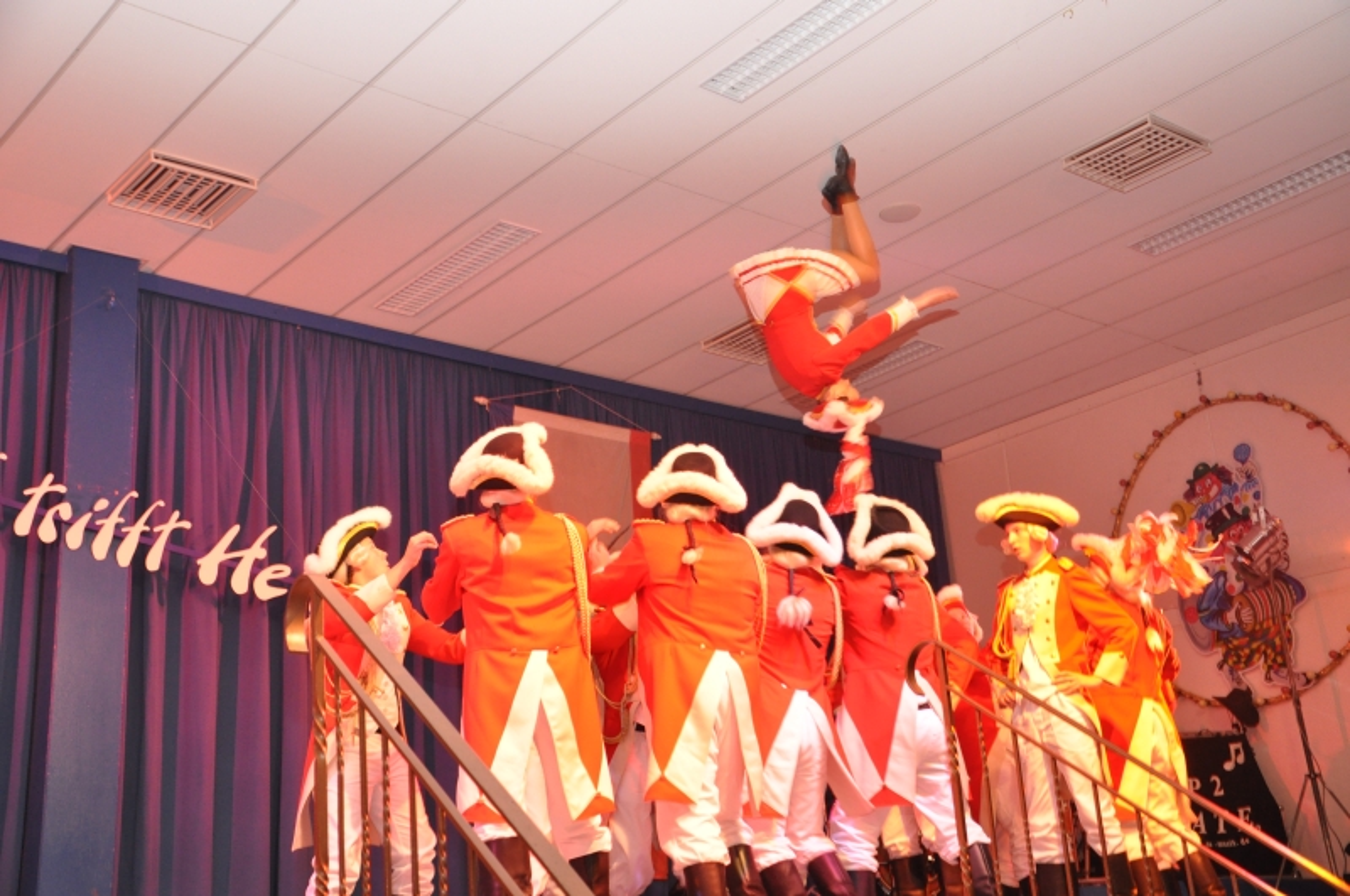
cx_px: 675
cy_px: 448
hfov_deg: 46.5
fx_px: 1573
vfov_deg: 31.8
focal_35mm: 42
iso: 1100
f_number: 5.6
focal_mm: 28
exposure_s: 1/60
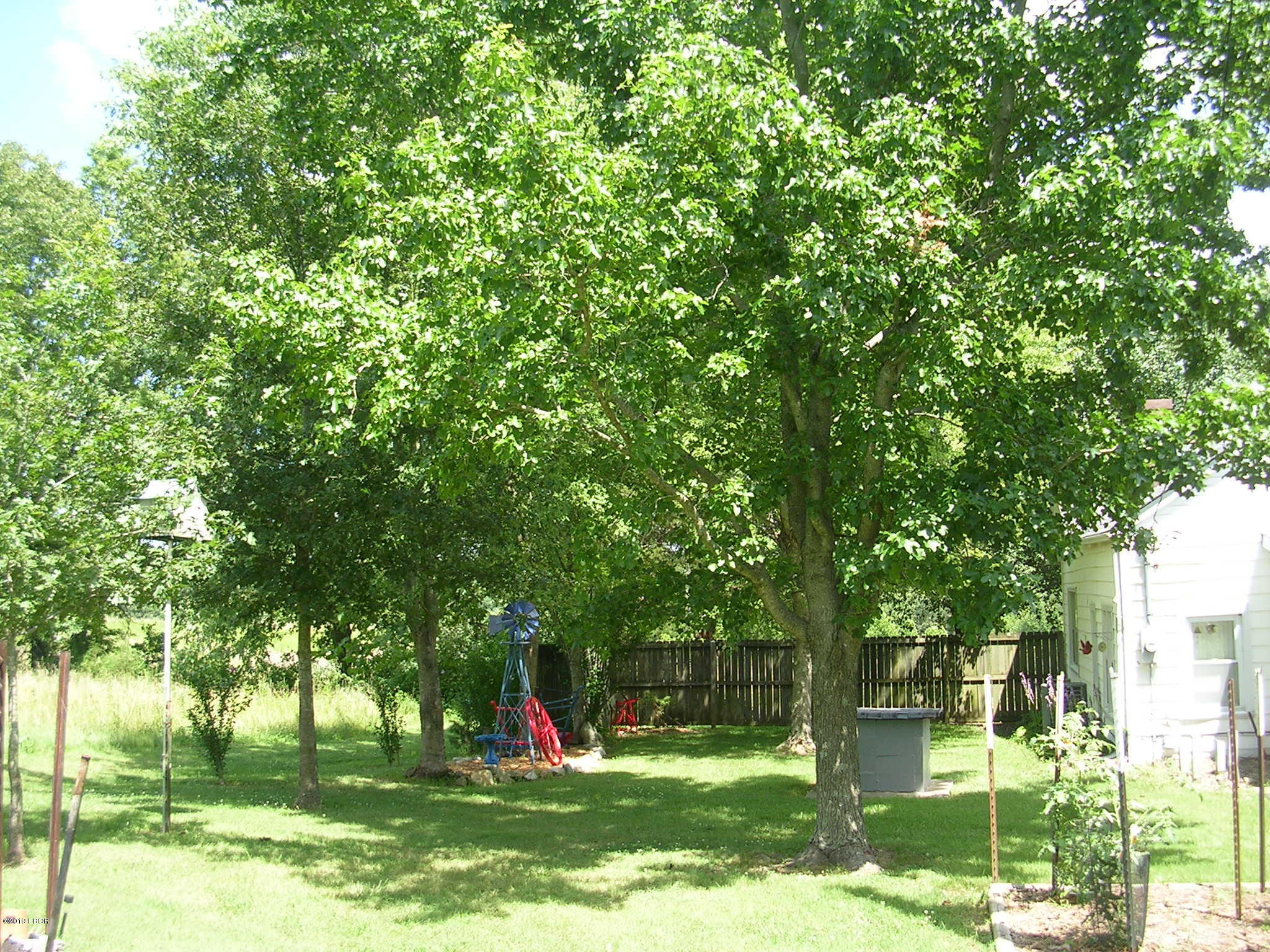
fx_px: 1394
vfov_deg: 37.7
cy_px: 476
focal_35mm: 38
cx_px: 635
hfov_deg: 49.0
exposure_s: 1/230
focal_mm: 5.8
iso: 50
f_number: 2.8
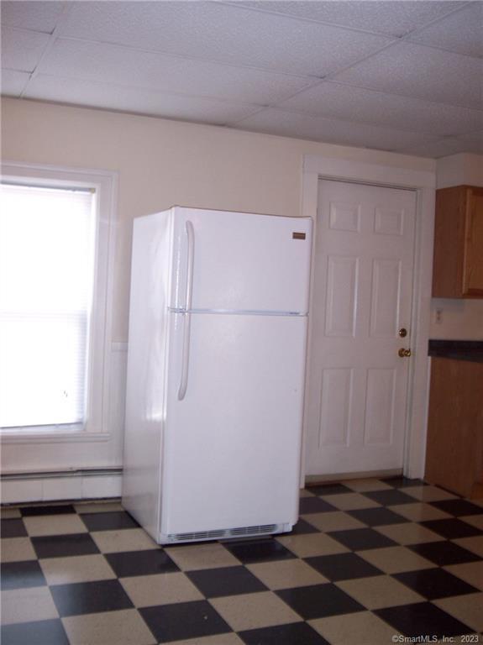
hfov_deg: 37.7
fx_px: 708
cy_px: 322
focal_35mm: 38
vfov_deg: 49.0
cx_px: 242
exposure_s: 1/30
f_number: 2.8
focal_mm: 8
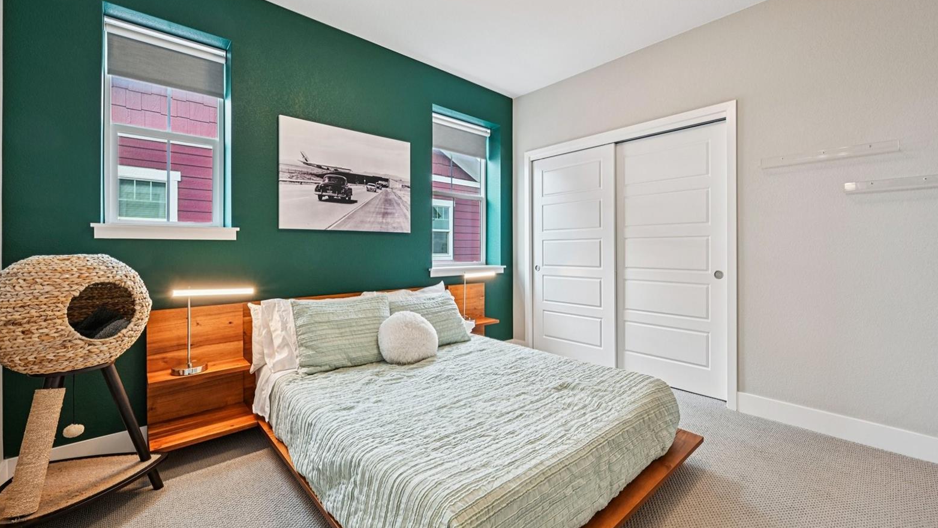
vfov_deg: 70.4
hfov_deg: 103.0
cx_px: 471
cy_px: 244
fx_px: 373
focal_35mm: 15
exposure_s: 1/15
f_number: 11
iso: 400
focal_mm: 14
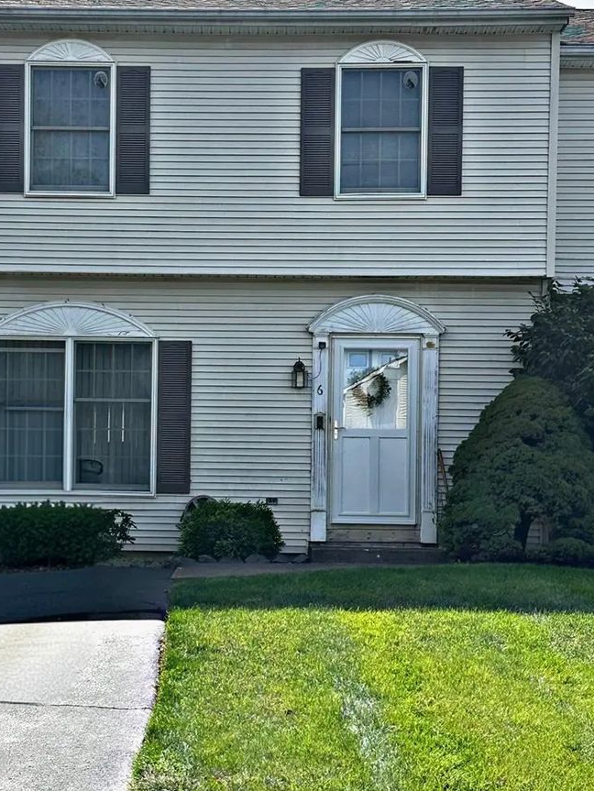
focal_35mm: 68
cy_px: 464
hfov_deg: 21.6
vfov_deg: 28.5
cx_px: 214
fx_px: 1555
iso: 80
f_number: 1.78
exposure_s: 1/3861
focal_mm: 6.86
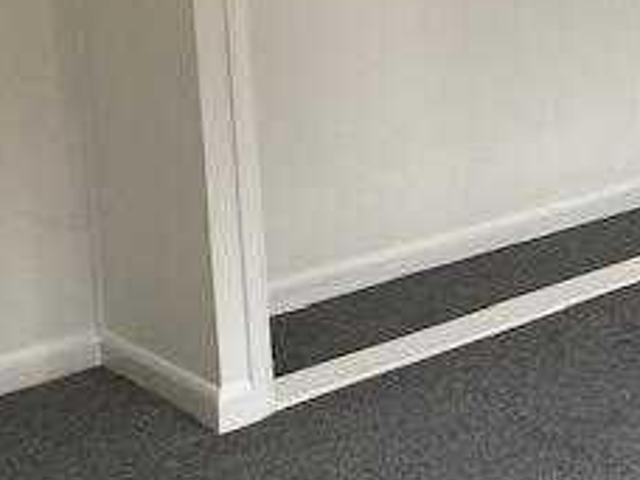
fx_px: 1350
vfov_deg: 19.4
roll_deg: +0.8
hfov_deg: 23.1
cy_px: -36
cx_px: 873
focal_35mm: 73
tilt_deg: -6.4
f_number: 1.8
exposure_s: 1/100
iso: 80
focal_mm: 4.25
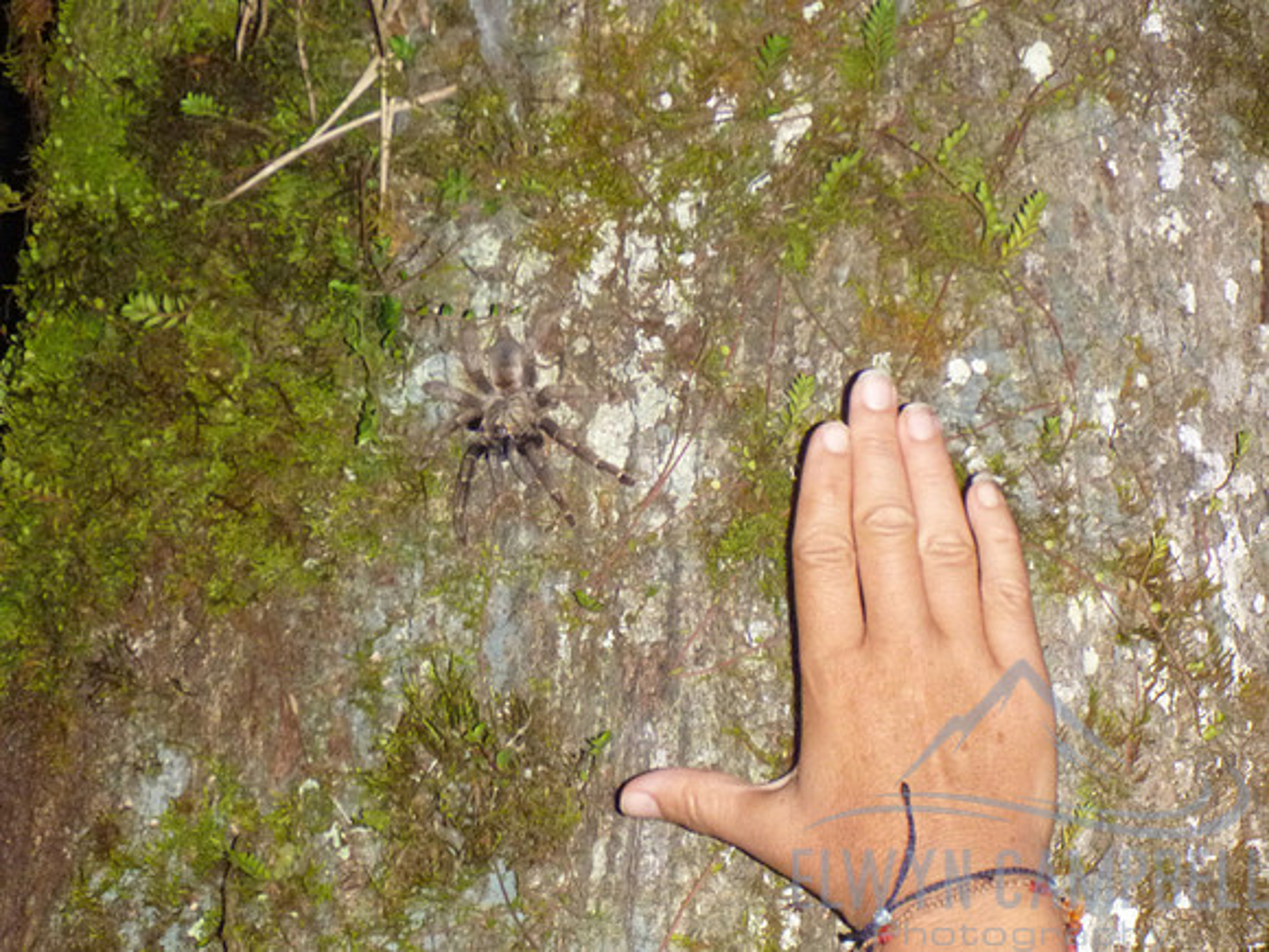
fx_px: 3153
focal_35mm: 86
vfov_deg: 17.2
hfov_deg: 22.8
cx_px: 634
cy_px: 476
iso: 800
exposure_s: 1/60
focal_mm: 15.3
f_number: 5.6
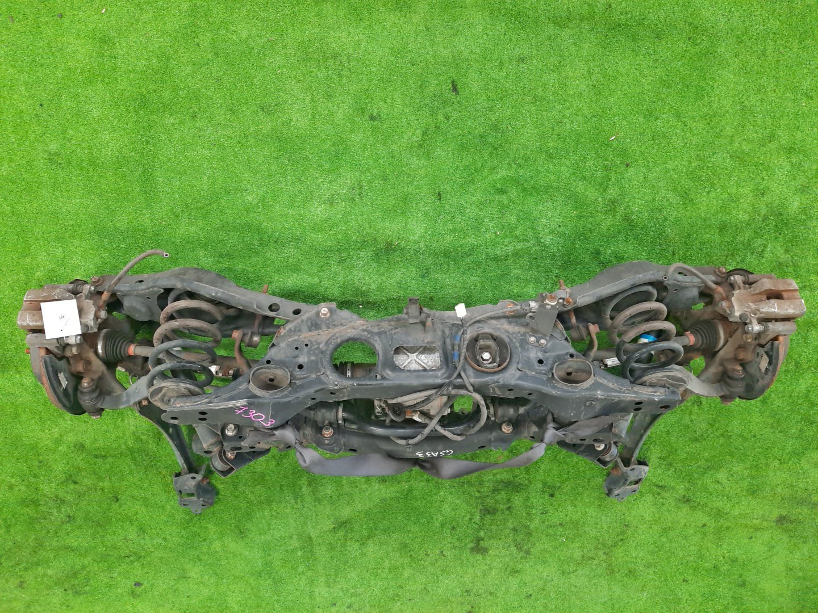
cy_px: 306
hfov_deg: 69.4
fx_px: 591
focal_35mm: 25
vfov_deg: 54.9
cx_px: 409
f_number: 2
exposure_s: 1/50
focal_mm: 4.6
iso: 377
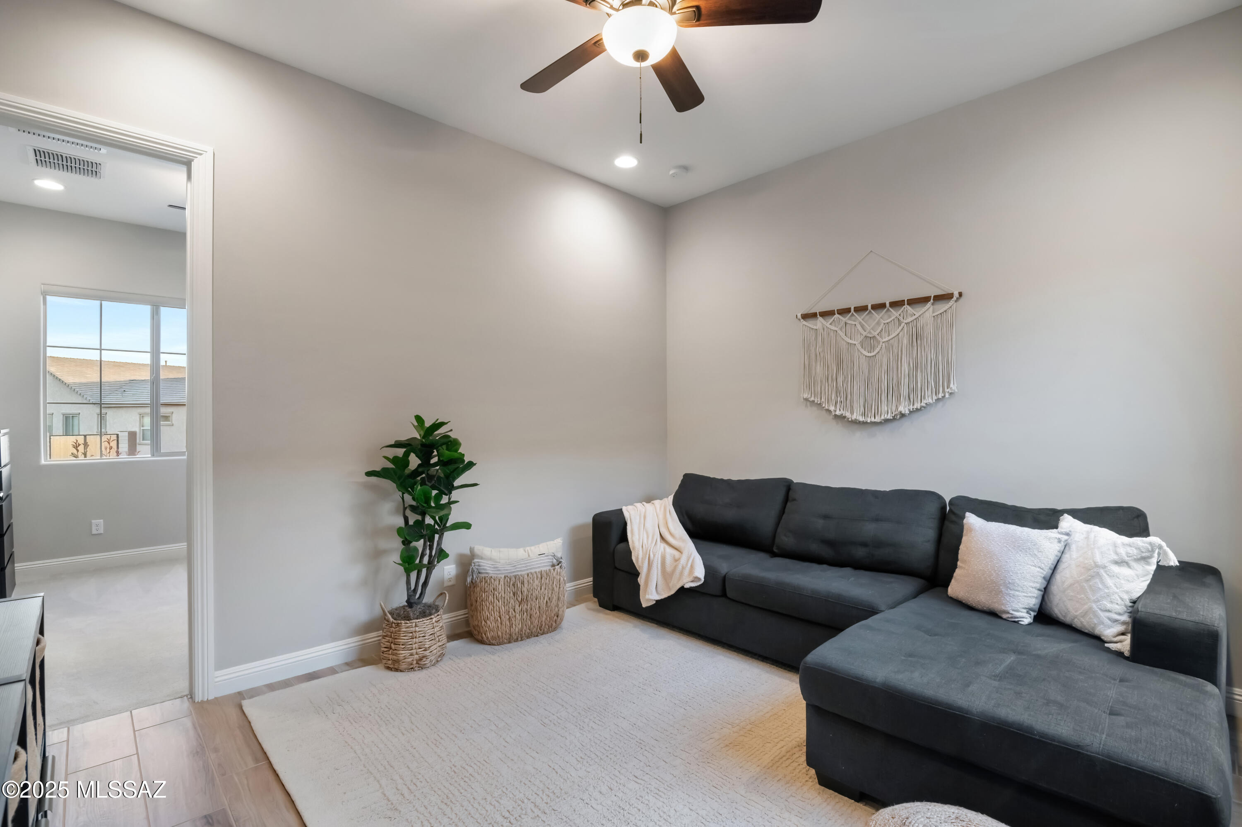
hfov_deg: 96.8
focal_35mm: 16
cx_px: 621
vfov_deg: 73.7
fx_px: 552
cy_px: 414
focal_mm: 16
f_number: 10
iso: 1600
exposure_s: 1/40
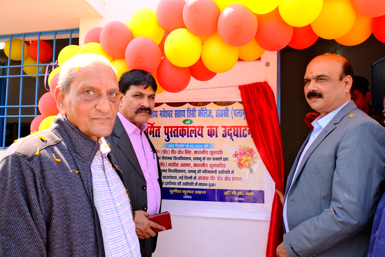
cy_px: 128
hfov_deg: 67.4
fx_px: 289
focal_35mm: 27
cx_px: 192
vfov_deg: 47.9
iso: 320
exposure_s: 1/200
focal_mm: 18
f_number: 4.5
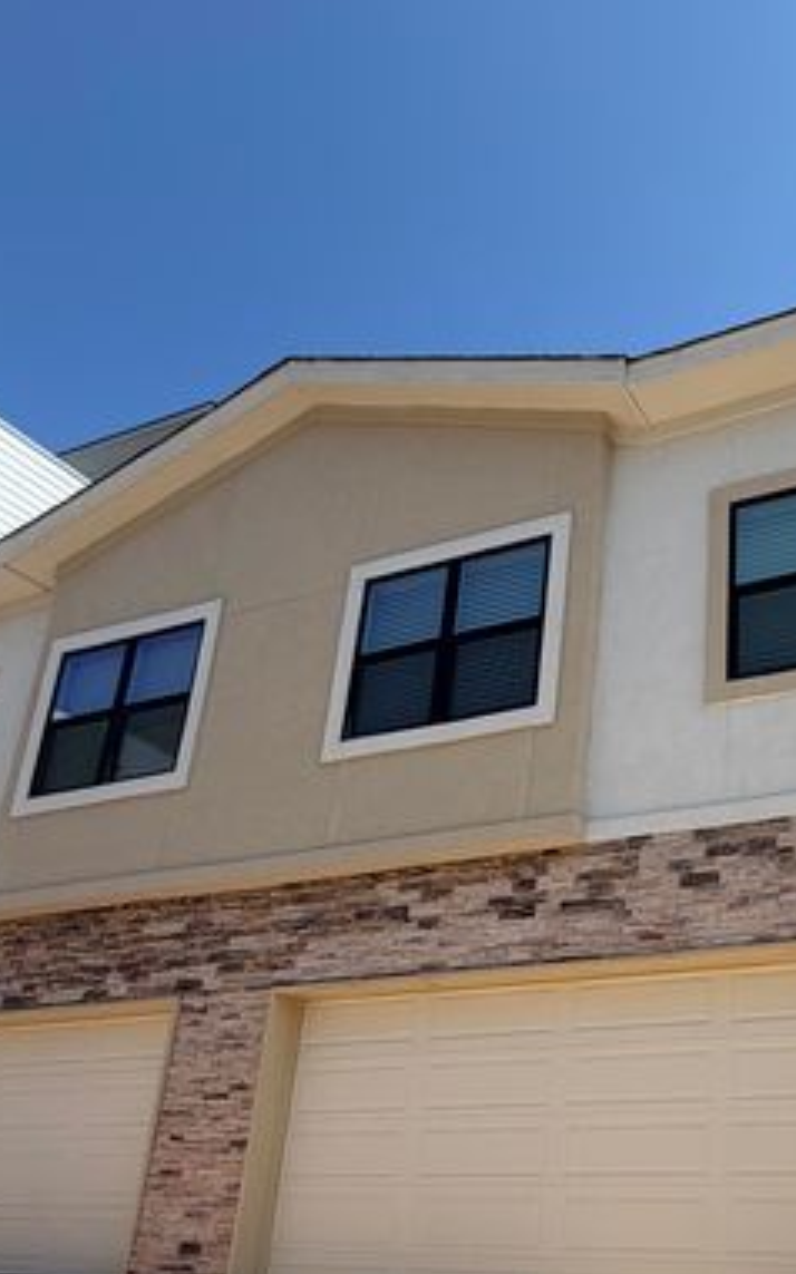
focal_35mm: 26
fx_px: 903
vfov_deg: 66.5
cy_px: 938
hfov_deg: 40.9
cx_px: 813
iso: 20
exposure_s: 1/970
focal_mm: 2.22
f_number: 2.2
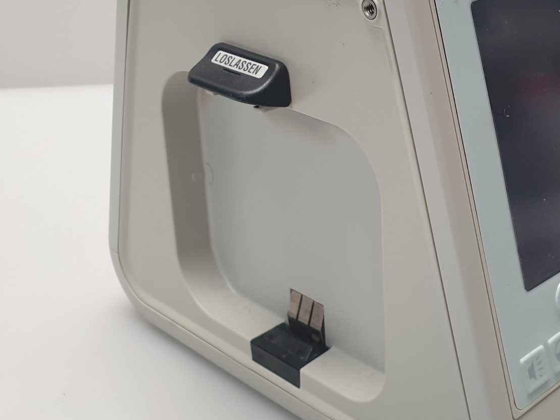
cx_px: 529
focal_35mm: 60
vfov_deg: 24.1
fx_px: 971
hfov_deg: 30.4
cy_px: 86
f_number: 2.4
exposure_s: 1/50
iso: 80
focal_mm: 4.3
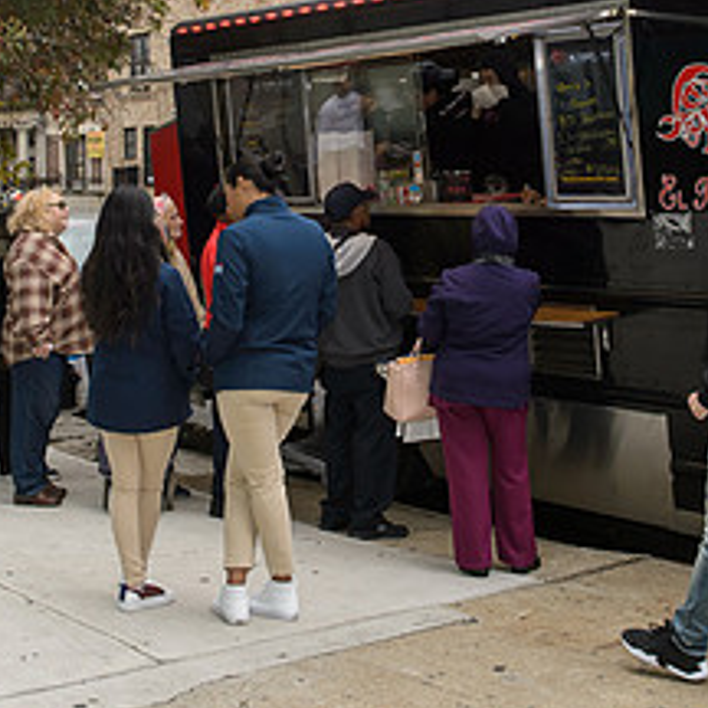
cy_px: 157
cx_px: 324
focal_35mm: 64
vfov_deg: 26.5
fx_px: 1481
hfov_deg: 26.9
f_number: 6.3
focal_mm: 28
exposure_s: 1/160
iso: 800
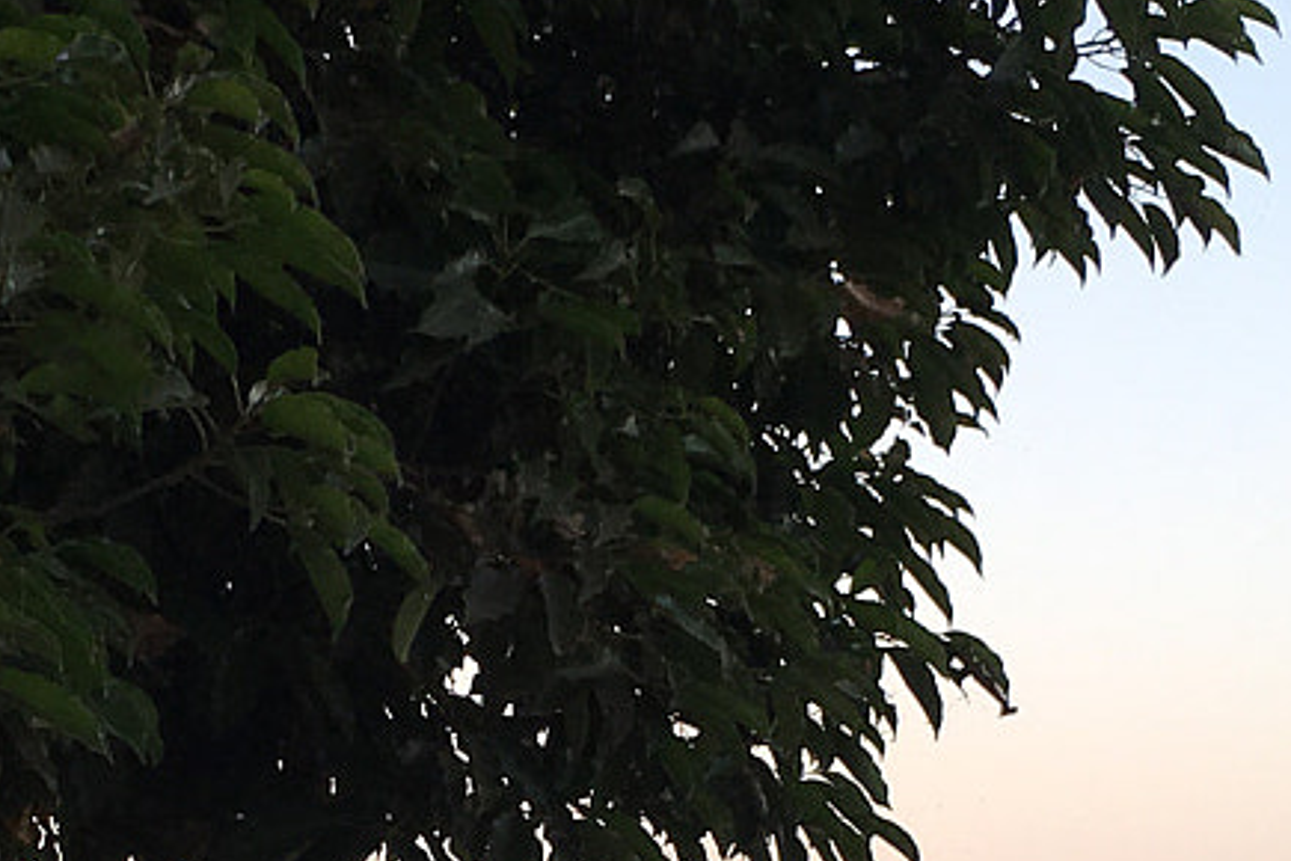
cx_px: 401
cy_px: 998
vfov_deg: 12.1
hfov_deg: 18.4
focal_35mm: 111
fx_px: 3980
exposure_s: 1/334
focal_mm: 4.15
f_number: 2.2
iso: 25
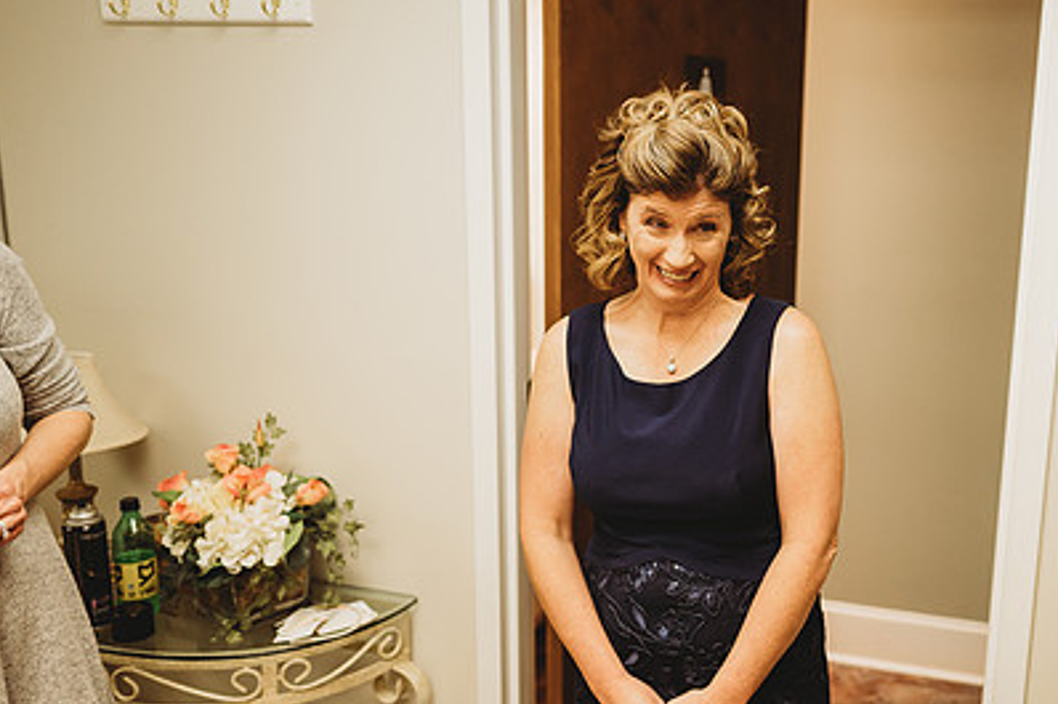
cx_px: 747
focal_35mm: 35
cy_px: 368
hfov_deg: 52.8
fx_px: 1028
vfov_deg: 37.8
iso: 640
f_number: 2.2
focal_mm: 24
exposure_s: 1/100
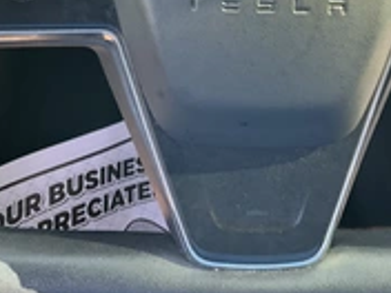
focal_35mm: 66
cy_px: -18
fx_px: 745
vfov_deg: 21.3
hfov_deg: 29.4
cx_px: 189
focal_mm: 3
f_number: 1.8
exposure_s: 1/81
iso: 64
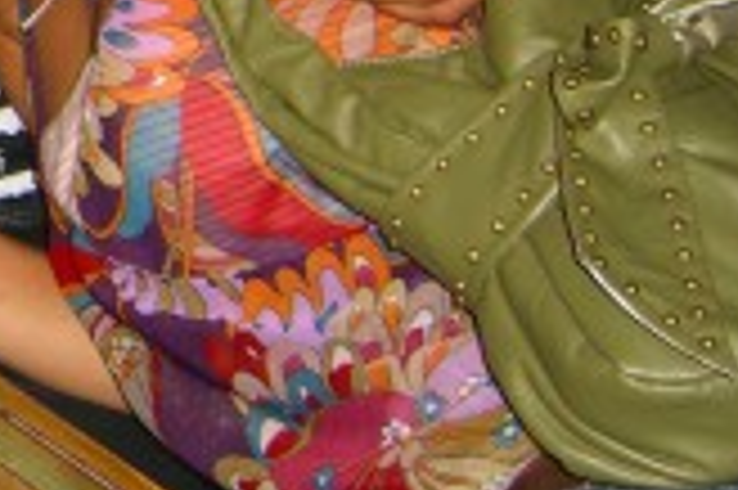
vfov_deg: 9.2
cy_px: -265
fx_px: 2969
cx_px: -576
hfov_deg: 12.9
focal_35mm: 145
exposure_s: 1/60
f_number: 2.8
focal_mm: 7.9
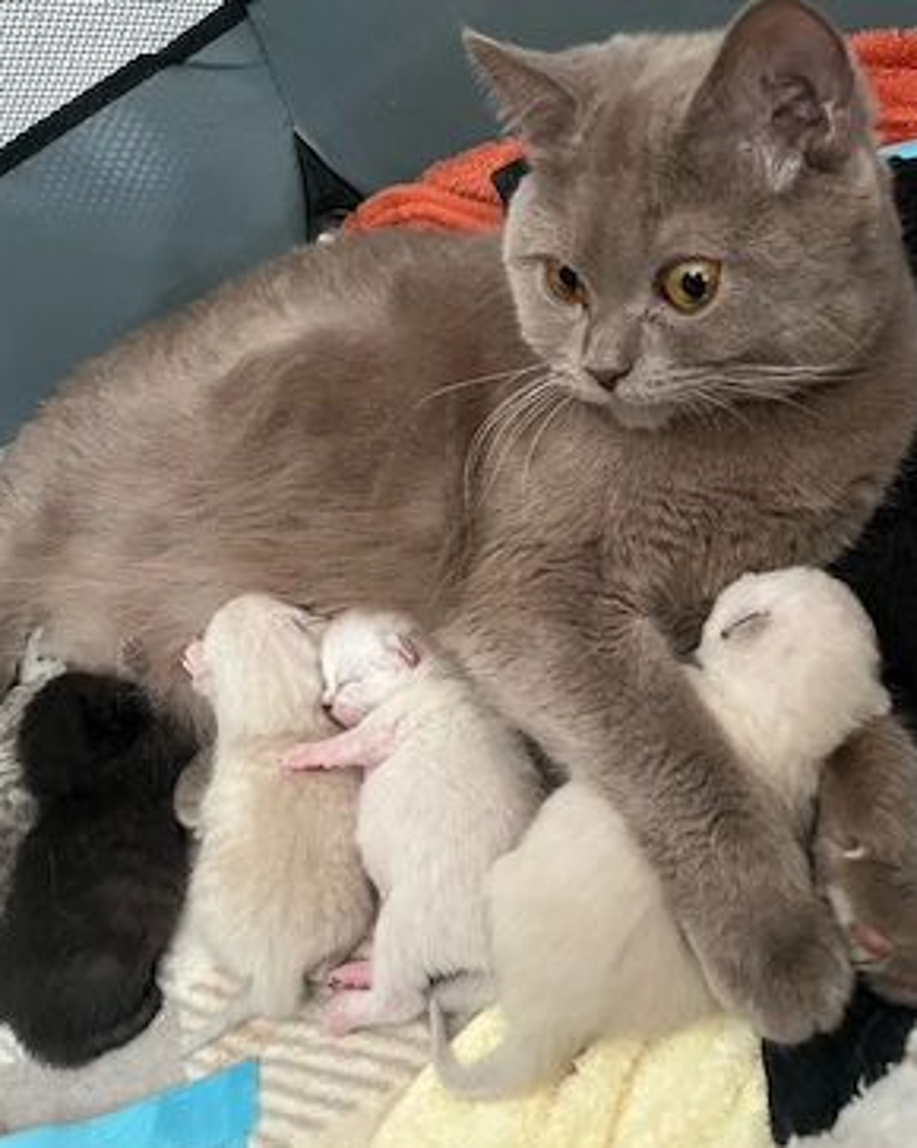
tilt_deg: -44.2
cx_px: 465
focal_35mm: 28
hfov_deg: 51.5
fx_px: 951
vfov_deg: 62.2
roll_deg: +33.6
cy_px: 582
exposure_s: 1/52
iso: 500
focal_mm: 5.1
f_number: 1.6
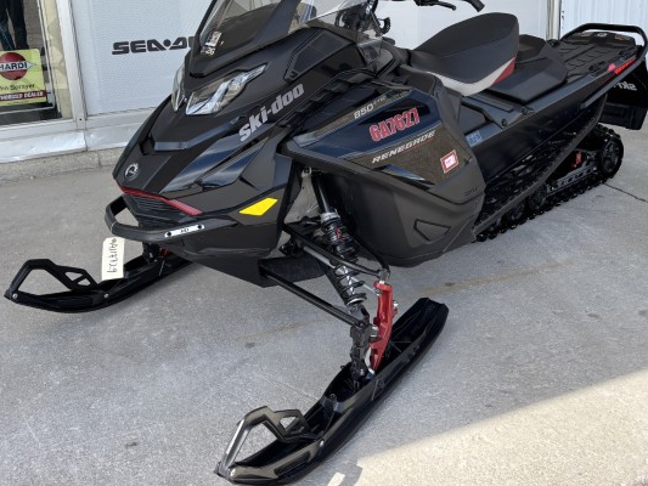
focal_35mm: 39
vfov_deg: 36.4
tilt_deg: -17.2
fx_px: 730
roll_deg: +1.6
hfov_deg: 47.8
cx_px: 334
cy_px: 152
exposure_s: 1/910
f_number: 1.6
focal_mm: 5.96
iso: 50
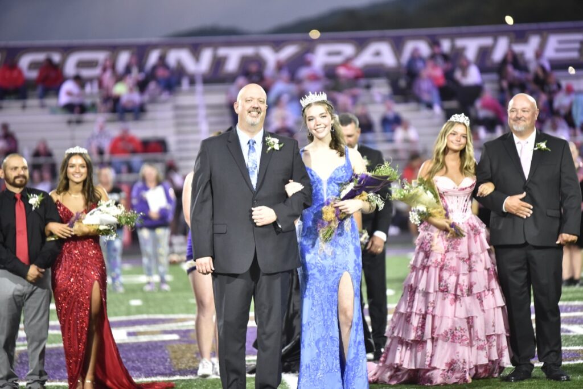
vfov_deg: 6.9
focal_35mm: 200
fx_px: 3241
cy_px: 194
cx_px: 292
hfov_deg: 10.3
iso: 2800
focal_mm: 200
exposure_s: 1/320
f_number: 2.8
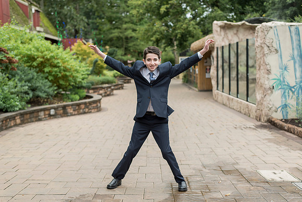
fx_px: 420
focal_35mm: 50
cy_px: 101
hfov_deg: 39.6
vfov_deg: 27.0
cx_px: 151
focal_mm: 50
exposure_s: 1/800
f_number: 2.8
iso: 400
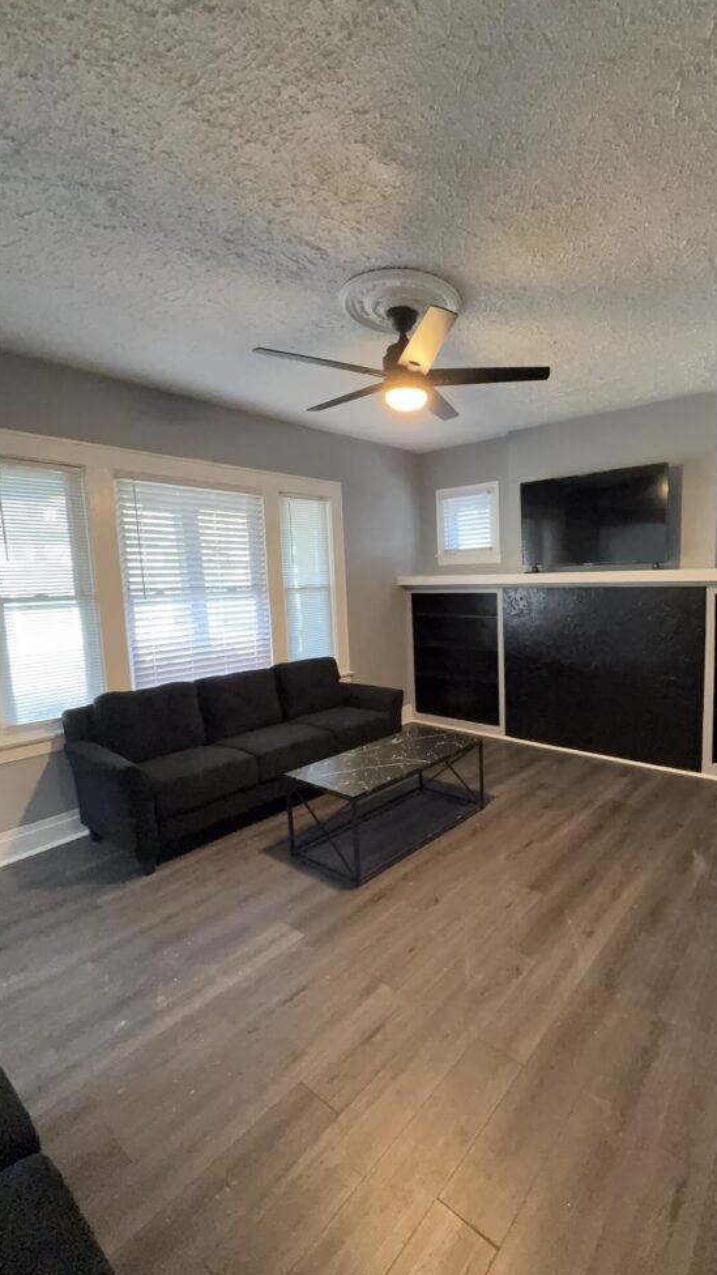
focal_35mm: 16
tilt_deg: -5.8
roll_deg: +1.6
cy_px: 632
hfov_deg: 65.4
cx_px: 475
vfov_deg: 99.4
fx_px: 541
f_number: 2.2
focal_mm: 2.22
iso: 640
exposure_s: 1/59
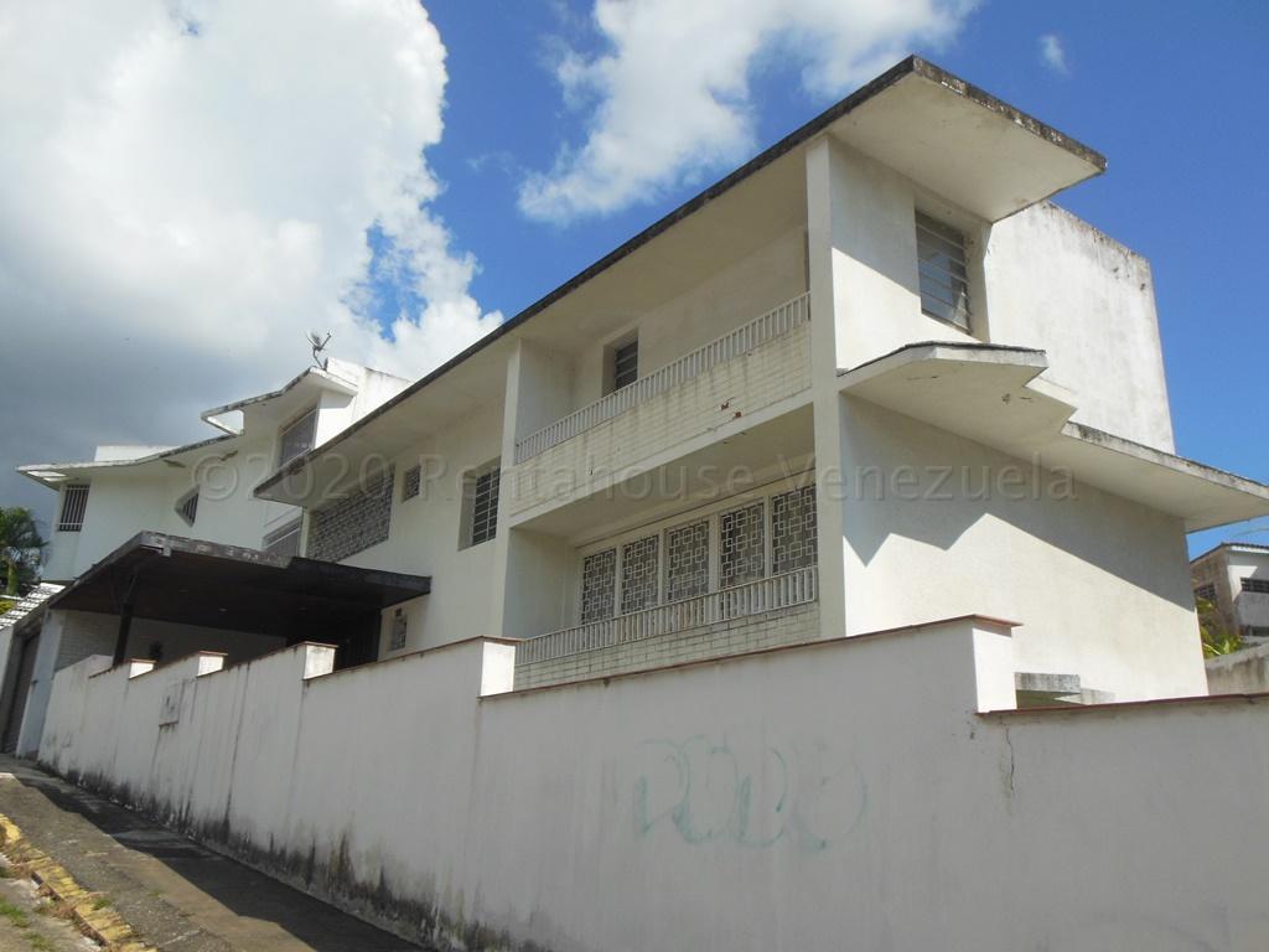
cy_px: 476
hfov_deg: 61.7
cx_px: 634
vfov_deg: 48.2
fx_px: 1063
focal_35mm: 29
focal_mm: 5.2
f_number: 6.7
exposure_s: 1/640
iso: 125
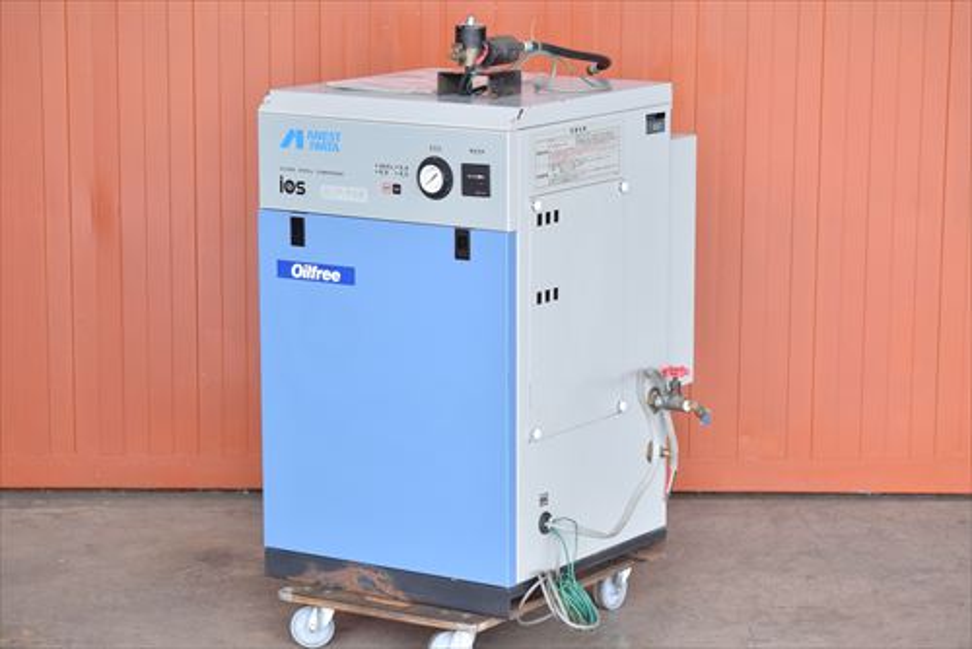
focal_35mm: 105
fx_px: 2837
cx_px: 486
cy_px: 324
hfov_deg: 19.4
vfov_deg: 13.1
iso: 1250
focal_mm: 70
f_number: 6.3
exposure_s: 1/640
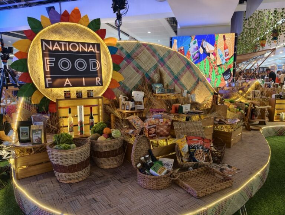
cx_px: 142
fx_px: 190
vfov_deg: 59.0
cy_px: 108
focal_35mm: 23
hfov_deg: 73.8
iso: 793
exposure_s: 1/120
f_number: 1.68
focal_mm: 6.25
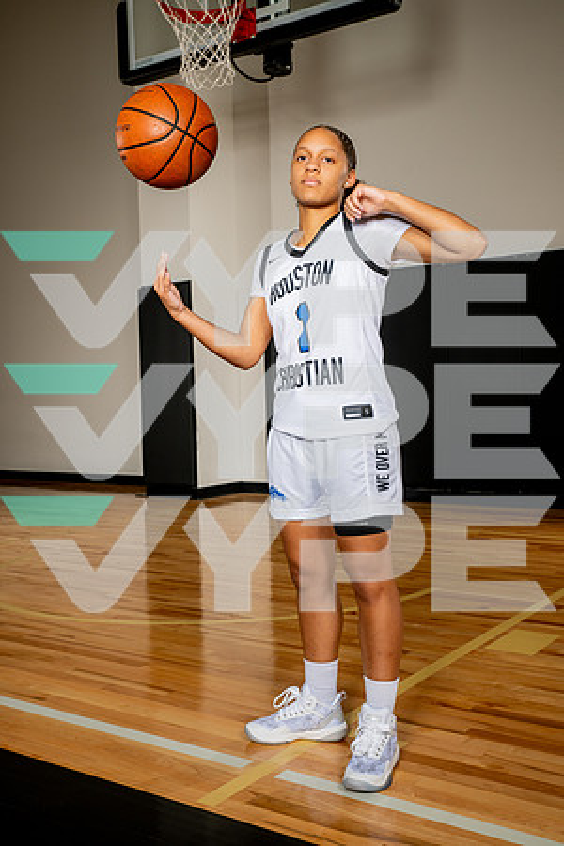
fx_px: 940
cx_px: 282
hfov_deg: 33.4
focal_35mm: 40
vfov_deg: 48.5
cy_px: 423
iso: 250
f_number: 8
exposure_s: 1/500
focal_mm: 40
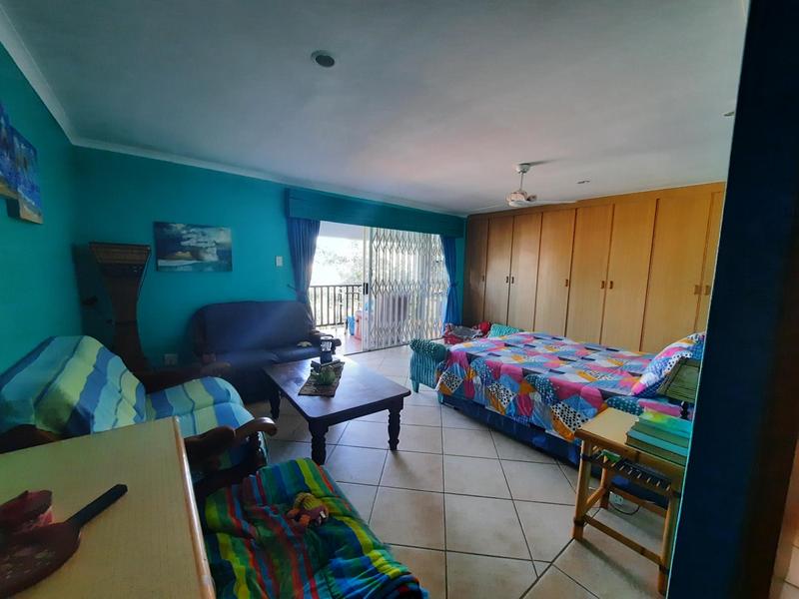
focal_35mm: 13
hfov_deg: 106.2
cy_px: 300
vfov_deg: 89.9
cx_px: 400
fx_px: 300
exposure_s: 1/50
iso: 250
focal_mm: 1.74
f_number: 2.2
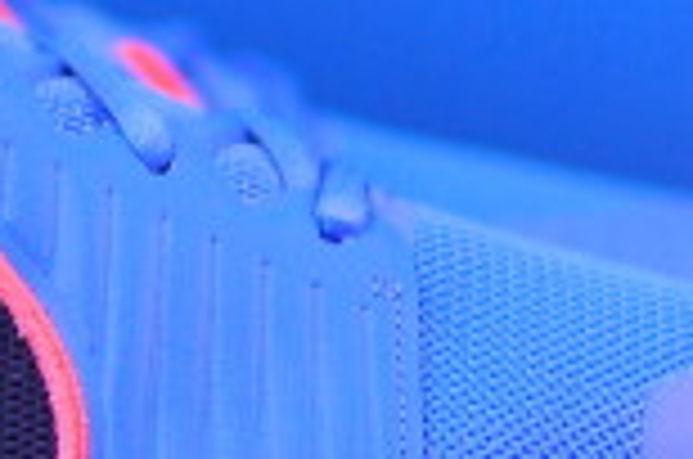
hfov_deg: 5.3
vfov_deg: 3.5
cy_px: -173
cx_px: -162
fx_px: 7473
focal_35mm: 389
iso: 250
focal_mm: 50
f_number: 2
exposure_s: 1/320
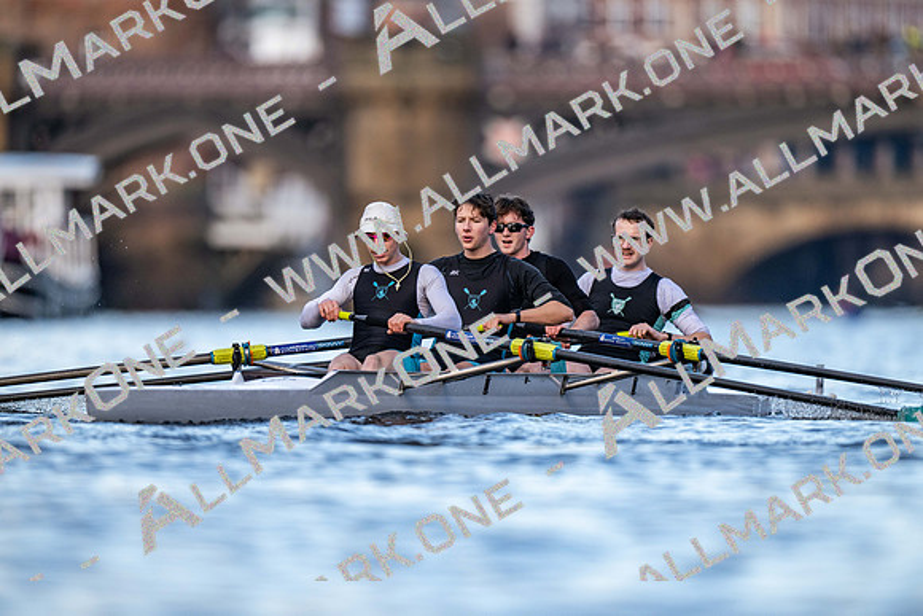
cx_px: 462
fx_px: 15386
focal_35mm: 600
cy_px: 308
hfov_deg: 3.4
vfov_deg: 2.3
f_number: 4
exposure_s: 1/2500
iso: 1100
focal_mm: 600
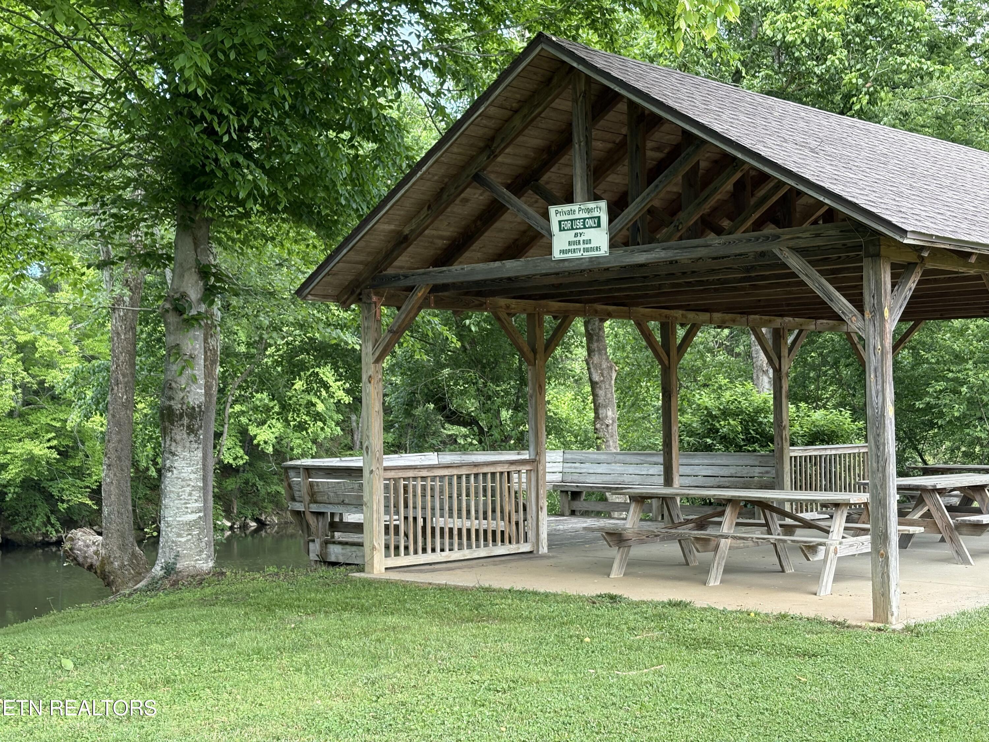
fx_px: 1486
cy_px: 371
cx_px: 494
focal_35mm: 52
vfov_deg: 28.0
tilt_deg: +2.0
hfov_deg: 36.8
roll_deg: +1.5
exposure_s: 1/242
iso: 50
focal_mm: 5.96
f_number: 1.6
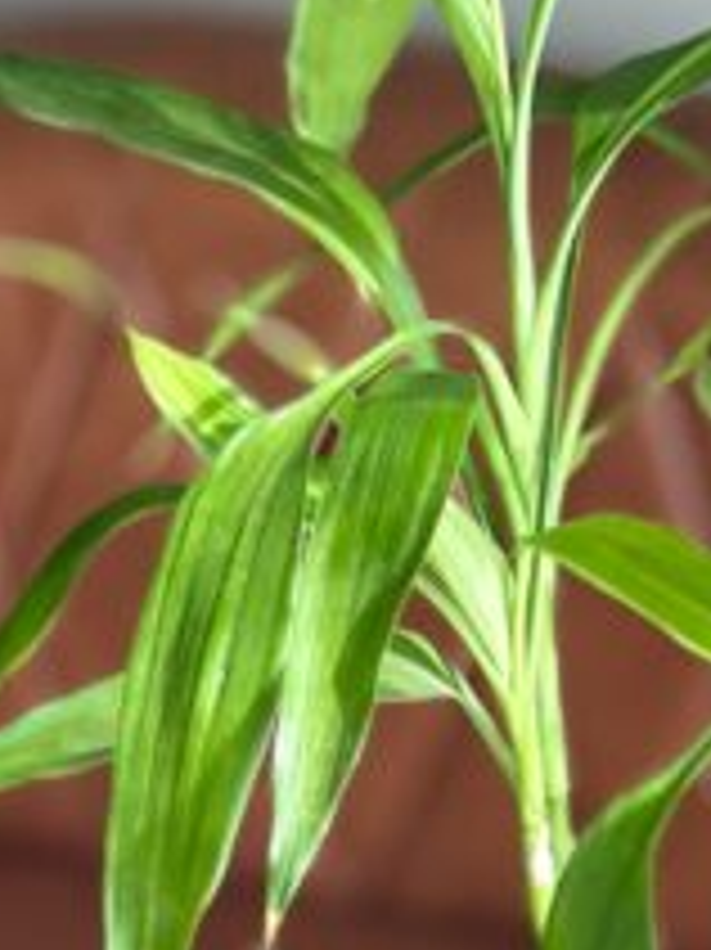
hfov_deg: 6.4
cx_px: 716
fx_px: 6387
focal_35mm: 233
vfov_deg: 8.2
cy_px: 1751
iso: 80
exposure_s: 1/779
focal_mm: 6.86
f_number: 1.78
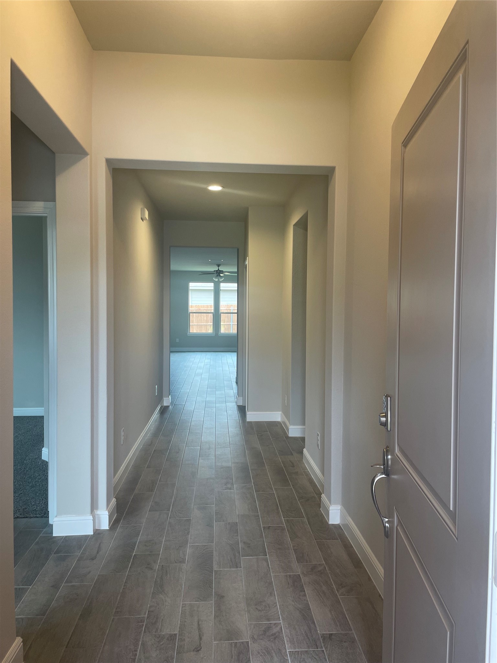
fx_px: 498
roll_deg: -0.4
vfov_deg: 67.3
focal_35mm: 26
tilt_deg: -1.1
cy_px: 332
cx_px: 248
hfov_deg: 53.1
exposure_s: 1/60
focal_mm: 4.2
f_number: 1.6
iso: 80
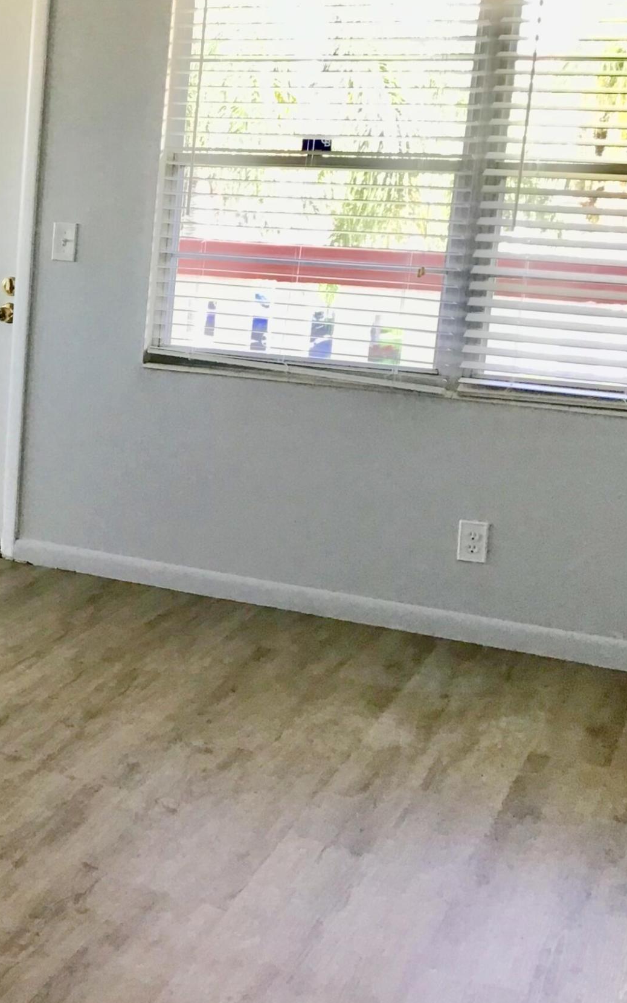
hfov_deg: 20.7
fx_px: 1558
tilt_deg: -11.2
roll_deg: -1.9
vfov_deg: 35.7
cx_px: -187
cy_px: 456
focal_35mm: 57
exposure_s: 1/30
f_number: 2.4
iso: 25
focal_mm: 3.3
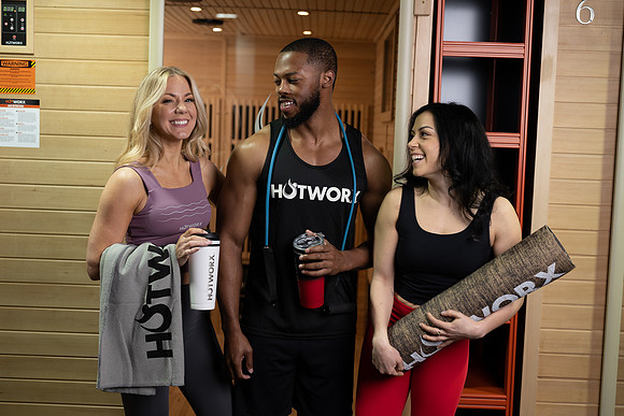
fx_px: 867
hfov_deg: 39.6
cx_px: 312
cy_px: 208
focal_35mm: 50
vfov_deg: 27.0
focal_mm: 50
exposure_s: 1/125
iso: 200
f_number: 2.8
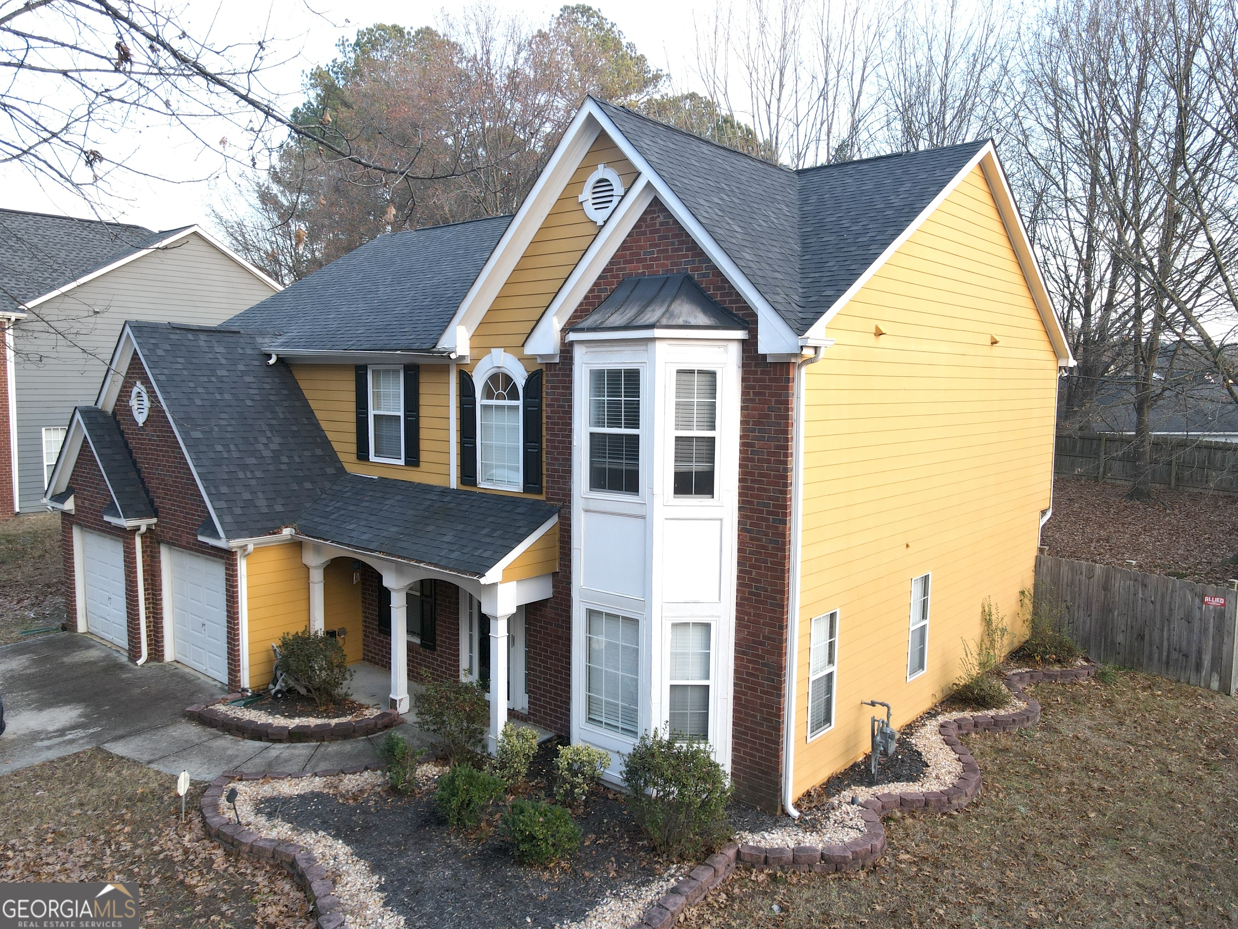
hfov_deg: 71.6
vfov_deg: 56.8
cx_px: 619
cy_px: 464
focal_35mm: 24
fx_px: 858
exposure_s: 1/15
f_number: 2.8
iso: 100
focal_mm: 4.5
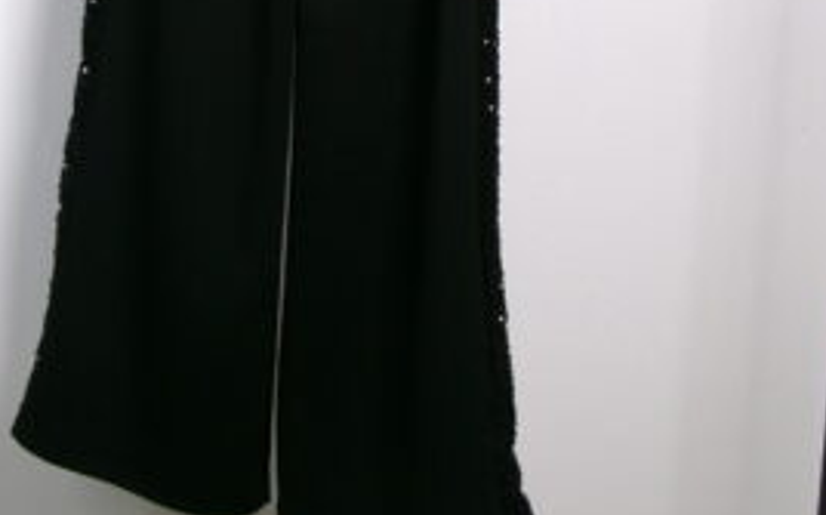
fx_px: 1709
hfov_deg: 27.2
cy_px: -46
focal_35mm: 76
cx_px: 376
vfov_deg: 16.6
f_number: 4.2
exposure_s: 1/17
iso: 247
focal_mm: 8.5
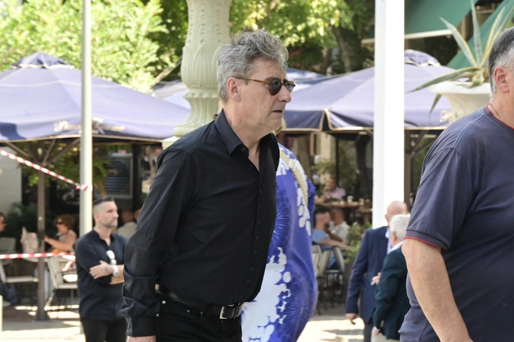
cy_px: 171
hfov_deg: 13.1
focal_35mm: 157
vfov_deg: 8.7
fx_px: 2241
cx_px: 257
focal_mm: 105
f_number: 9
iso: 800
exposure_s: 1/200
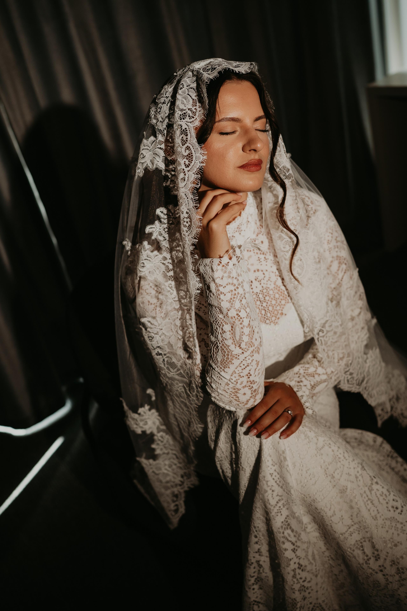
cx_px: 204
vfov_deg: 54.4
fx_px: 593
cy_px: 306
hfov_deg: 37.9
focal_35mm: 35
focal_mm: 35
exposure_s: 1/320
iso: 400
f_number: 2.5
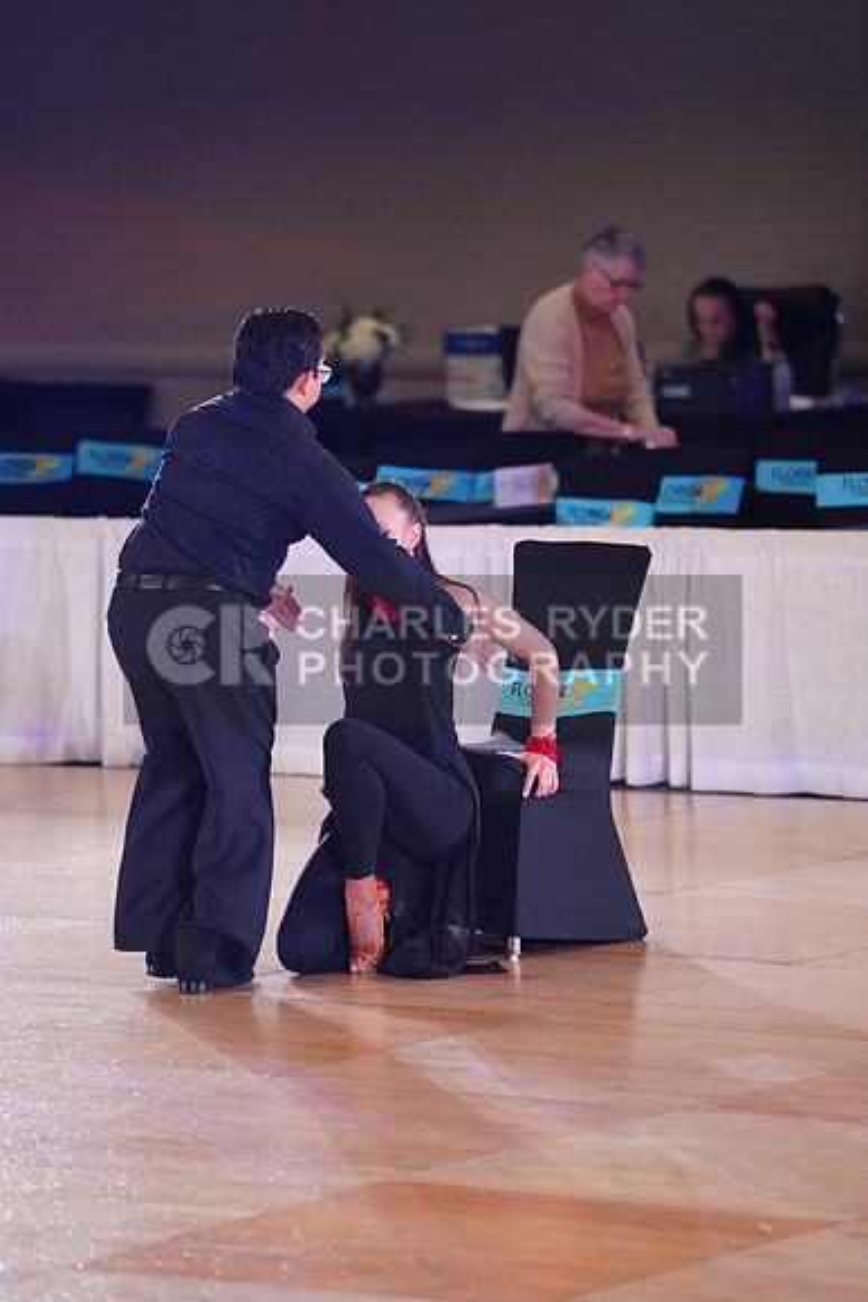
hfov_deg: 6.9
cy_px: 651
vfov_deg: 10.3
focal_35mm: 200
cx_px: 434
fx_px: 7228
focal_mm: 200
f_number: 2.8
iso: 2500
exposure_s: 1/500
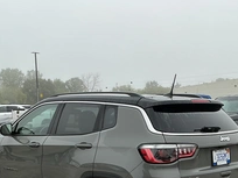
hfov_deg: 34.9
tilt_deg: -5.0
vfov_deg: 25.7
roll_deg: +0.5
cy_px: 163
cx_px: 134
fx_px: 378
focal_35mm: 55
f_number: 1.8
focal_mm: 3
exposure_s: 1/122
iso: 20
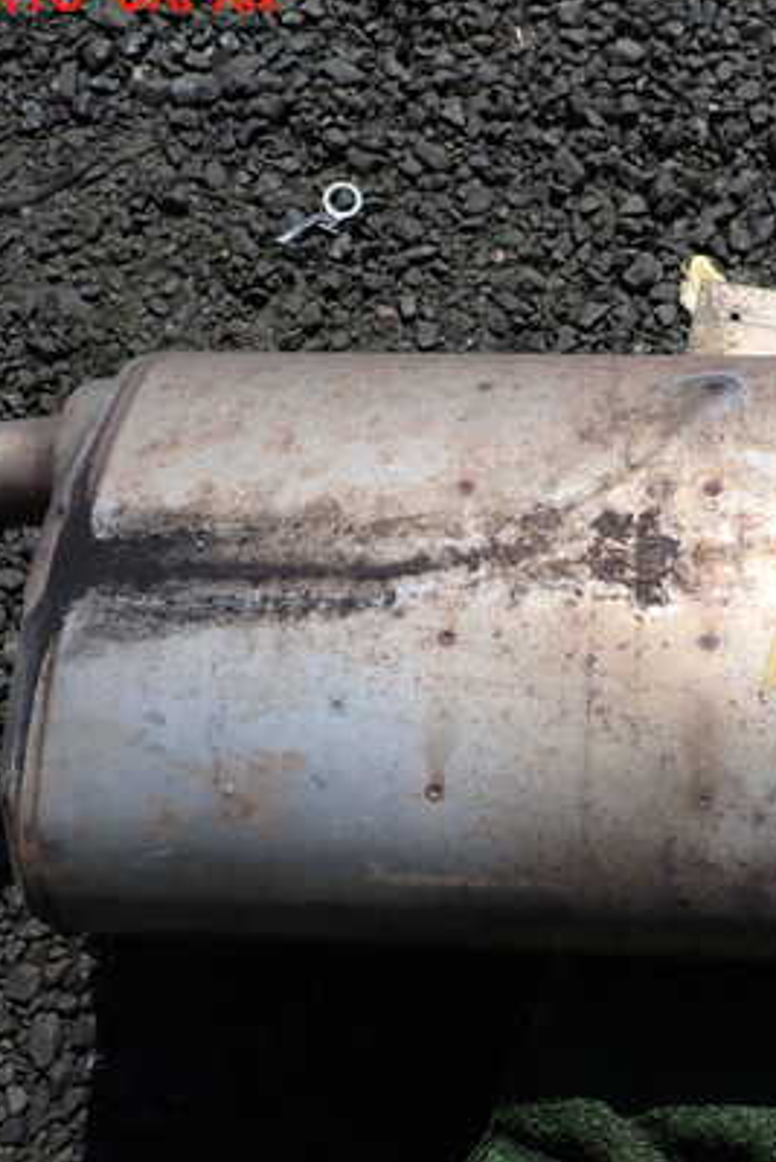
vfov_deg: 49.5
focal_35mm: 39
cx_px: 619
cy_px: 610
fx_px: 1260
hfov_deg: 33.3
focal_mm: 4.5
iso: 100
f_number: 8
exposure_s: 1/250
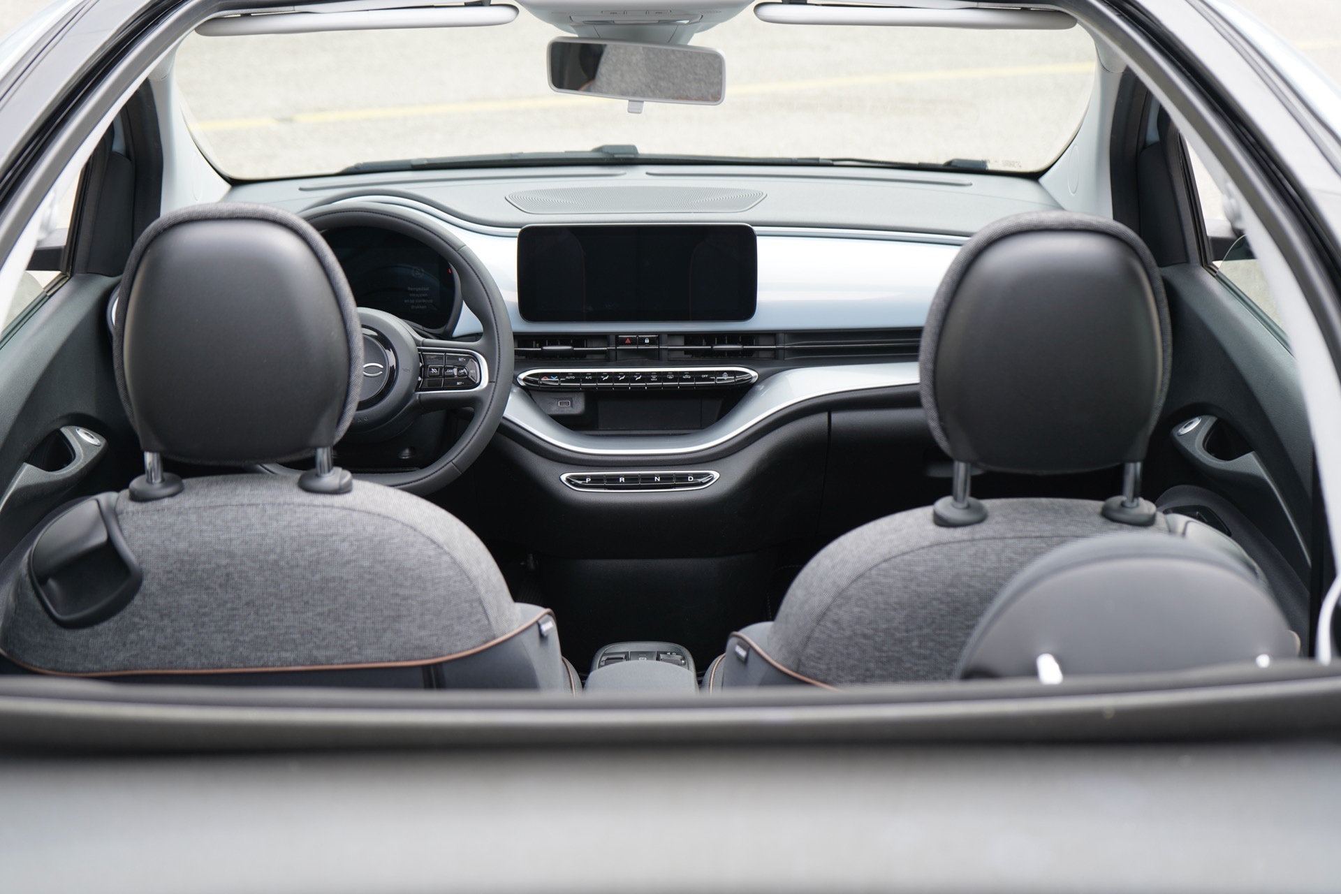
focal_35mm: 61
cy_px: 447
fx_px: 2272
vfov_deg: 22.3
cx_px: 670
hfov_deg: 32.9
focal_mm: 61
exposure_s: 1/80
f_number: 5.6
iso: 100
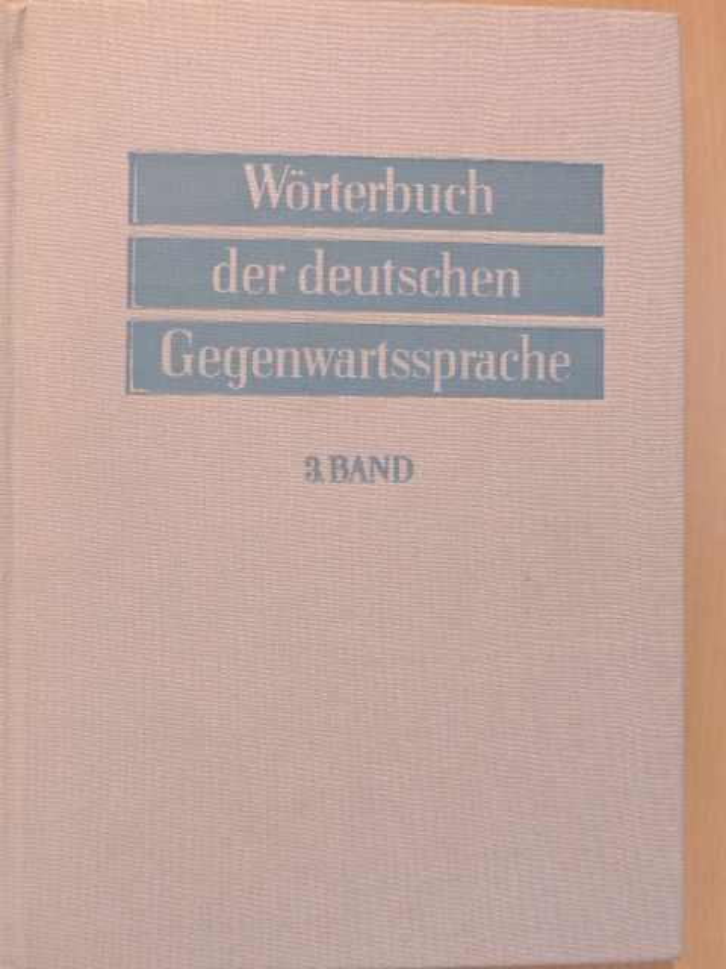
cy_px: 484
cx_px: 363
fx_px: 1538
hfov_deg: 26.6
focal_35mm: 55
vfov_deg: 34.9
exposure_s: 1/30
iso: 640
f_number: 3.7
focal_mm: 9.8
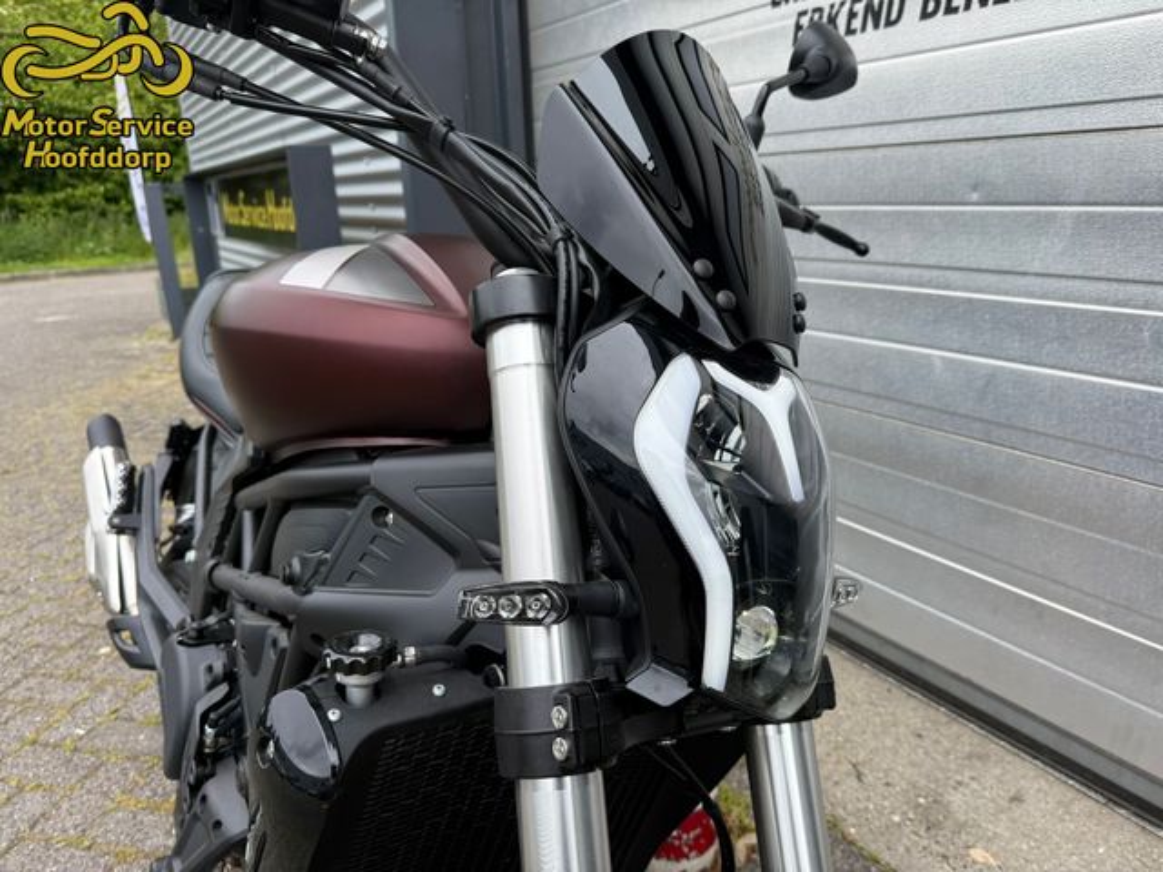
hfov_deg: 71.6
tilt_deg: -15.2
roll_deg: +3.1
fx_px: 806
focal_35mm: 24
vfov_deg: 56.8
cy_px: 436
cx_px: 582
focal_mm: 6.76
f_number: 1.78
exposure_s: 1/1553
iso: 100
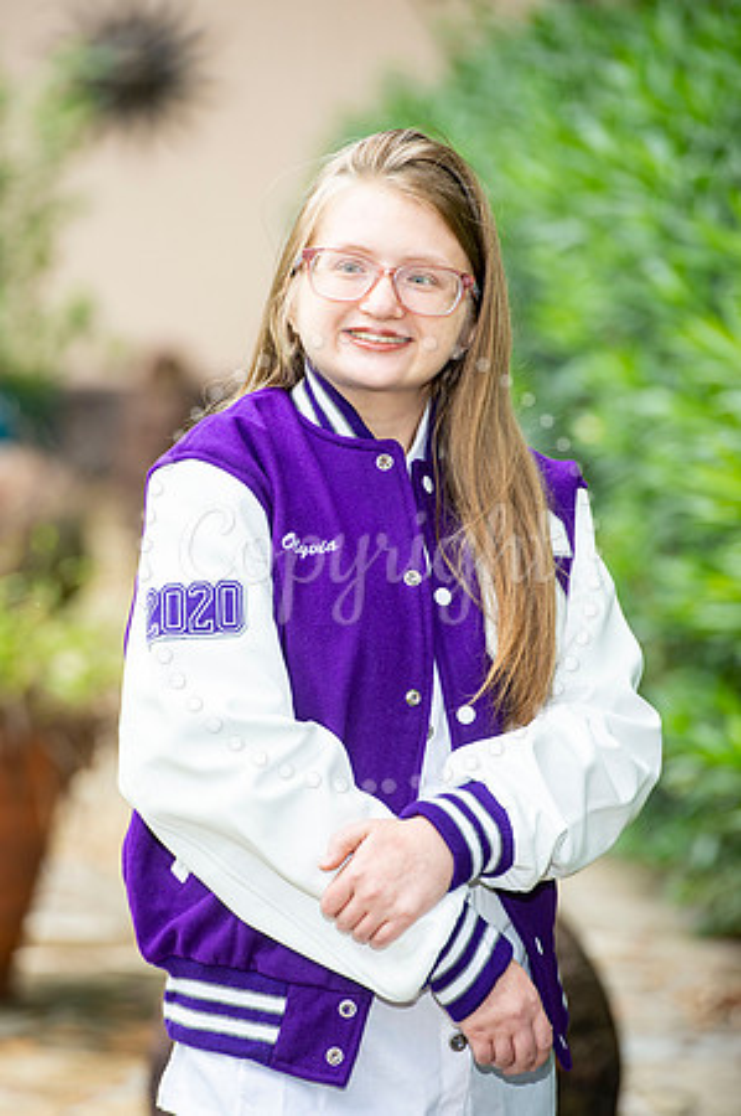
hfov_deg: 6.9
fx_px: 6189
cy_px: 558
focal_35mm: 200
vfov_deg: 10.3
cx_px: 370
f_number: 6.3
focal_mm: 200
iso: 320
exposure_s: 1/125
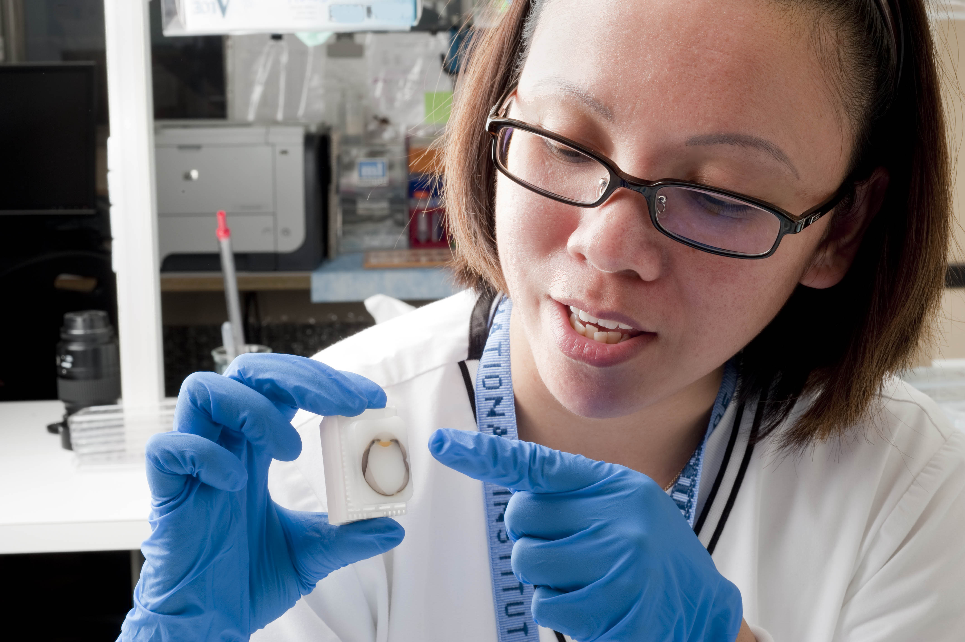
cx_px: 482
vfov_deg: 24.6
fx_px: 1473
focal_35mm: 55
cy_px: 321
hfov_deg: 36.3
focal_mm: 55
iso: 200
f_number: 22
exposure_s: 1/160
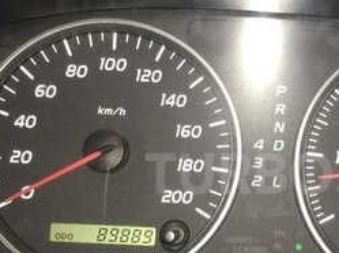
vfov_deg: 19.0
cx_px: 285
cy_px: 173
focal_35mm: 77
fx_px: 753
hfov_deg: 24.8
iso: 25
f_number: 2.2
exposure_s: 1/17
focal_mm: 4.15
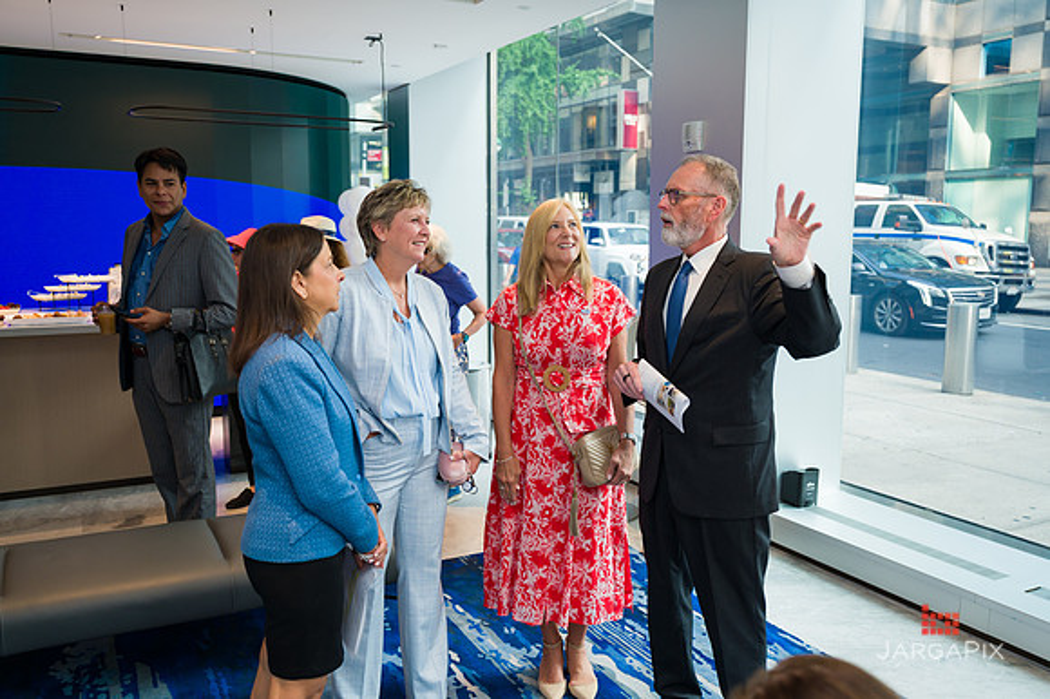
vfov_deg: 42.2
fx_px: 905
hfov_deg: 60.2
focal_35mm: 31
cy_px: 347
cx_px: 527
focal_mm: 30.5
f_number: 3.5
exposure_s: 1/200
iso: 400
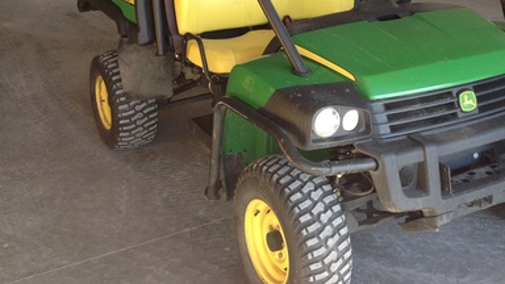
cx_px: 309
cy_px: 60
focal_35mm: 54
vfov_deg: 22.0
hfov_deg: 38.3
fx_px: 723
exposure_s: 1/120
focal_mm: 4.28
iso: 80
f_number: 2.4
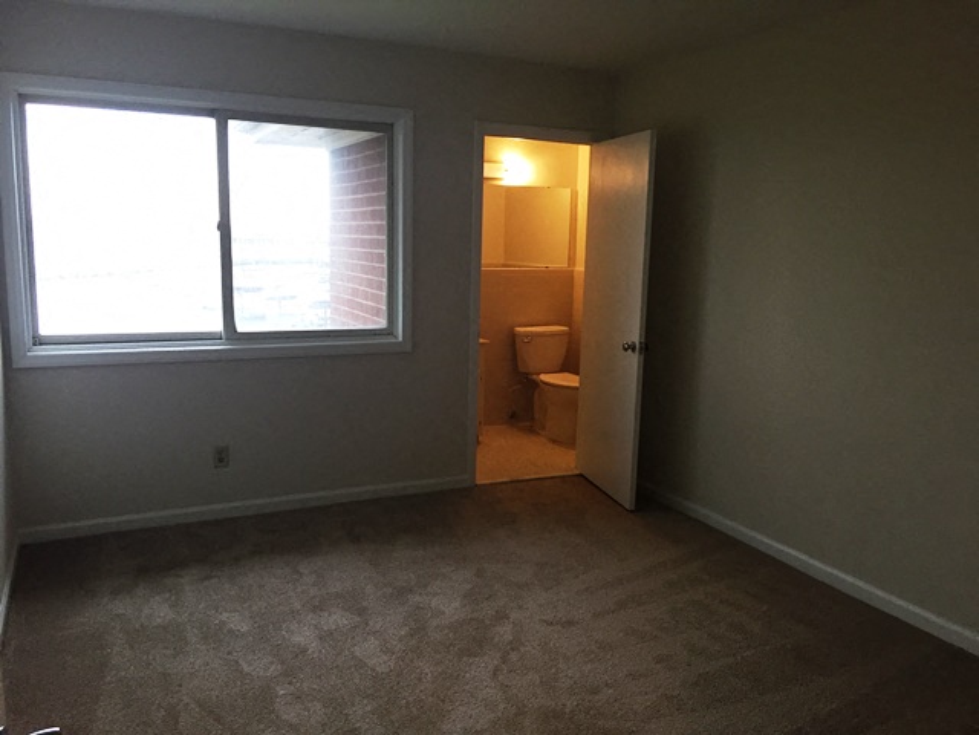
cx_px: 490
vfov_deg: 48.2
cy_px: 368
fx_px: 820
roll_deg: -1.8
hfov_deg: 61.7
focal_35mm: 29
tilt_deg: -9.7
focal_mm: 4.15
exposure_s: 1/30
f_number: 2.2
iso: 50
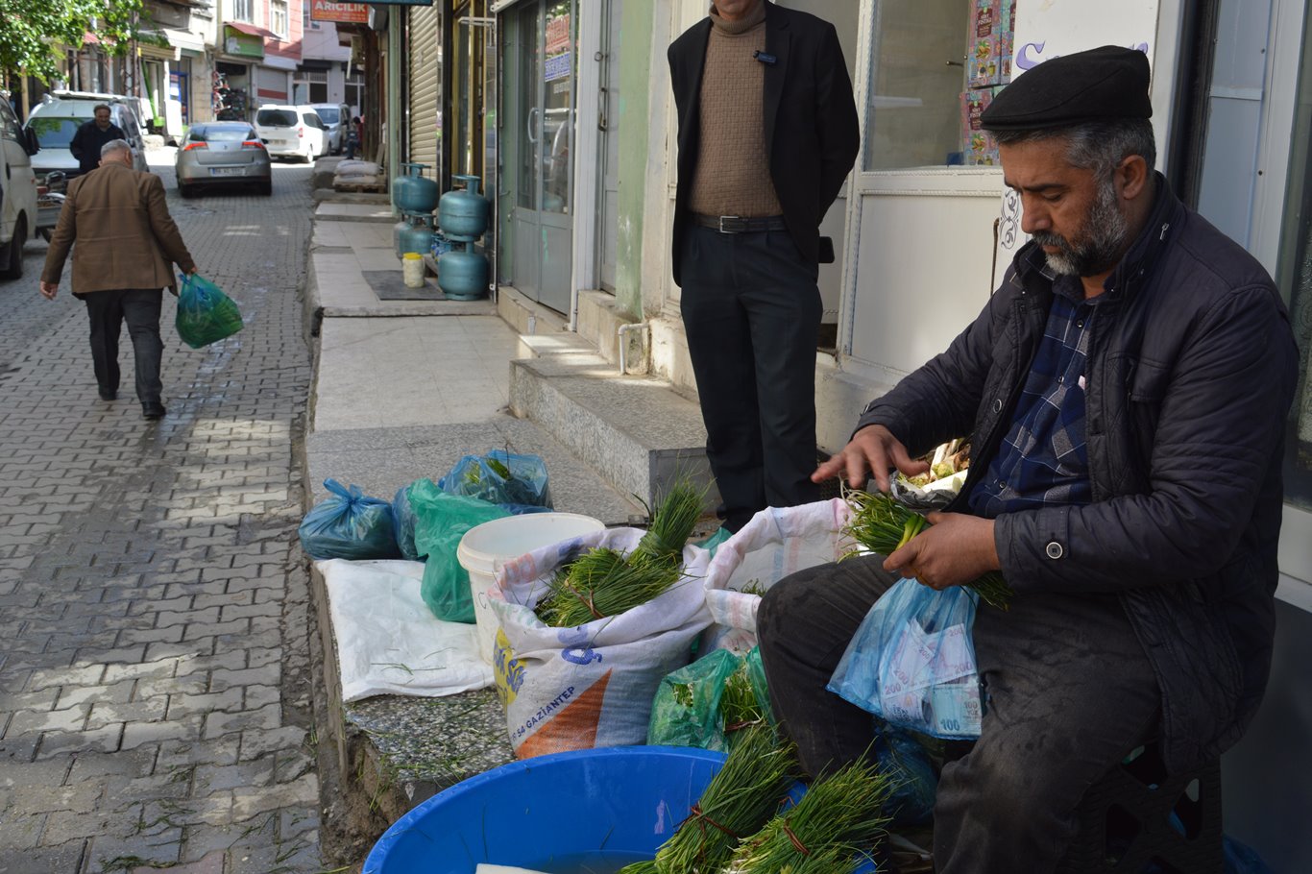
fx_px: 1257
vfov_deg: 38.3
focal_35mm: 34
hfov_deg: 55.1
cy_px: 437
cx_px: 656
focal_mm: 23
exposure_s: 1/125
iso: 100
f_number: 5.6
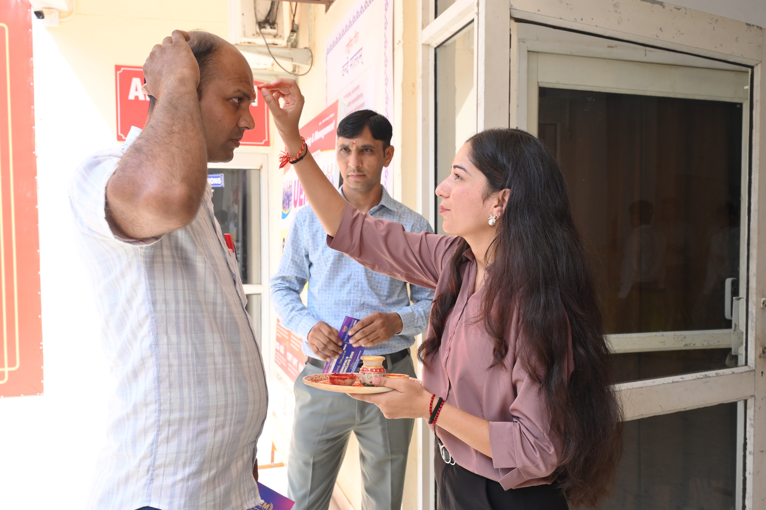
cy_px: 255
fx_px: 638
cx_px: 383
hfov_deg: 62.0
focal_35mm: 30
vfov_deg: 43.6
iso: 320
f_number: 8
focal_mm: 30
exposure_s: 1/160
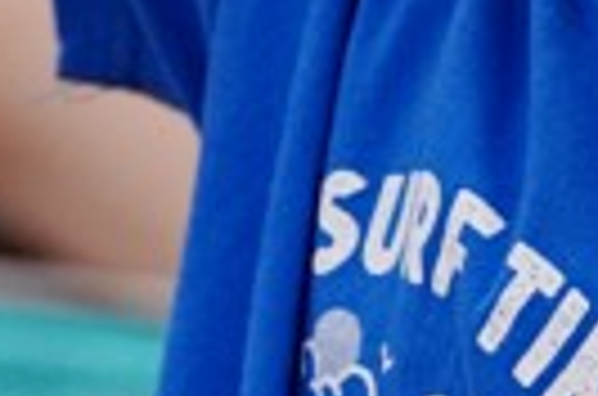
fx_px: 22488
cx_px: 629
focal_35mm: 1357
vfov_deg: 1.0
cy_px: -634
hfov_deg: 1.5
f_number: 4
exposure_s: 1/250
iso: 2500
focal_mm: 200
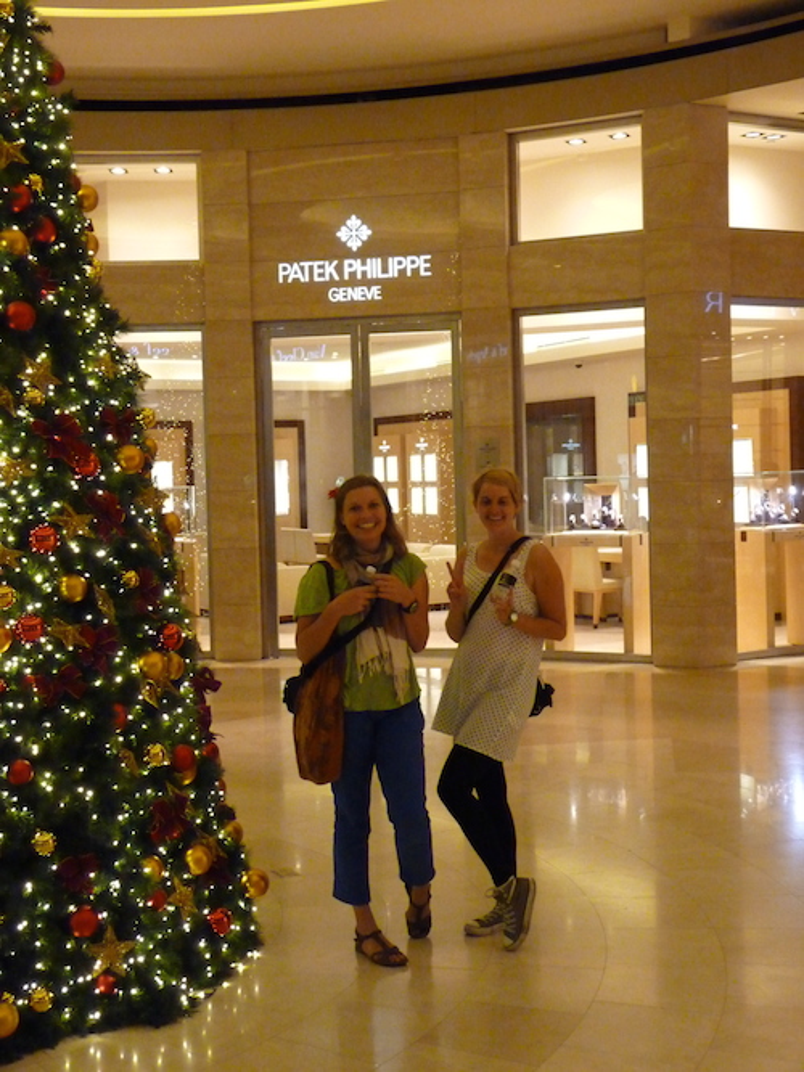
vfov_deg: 41.2
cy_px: 536
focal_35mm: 46
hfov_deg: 31.5
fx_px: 1425
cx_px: 402
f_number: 3.2
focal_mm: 8.2
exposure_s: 1/60
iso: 800
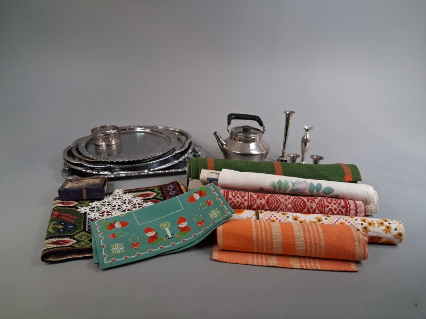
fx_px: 332
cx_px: 213
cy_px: 160
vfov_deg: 51.4
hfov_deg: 65.3
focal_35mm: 27
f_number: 1.8
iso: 250
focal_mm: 4
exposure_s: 1/50
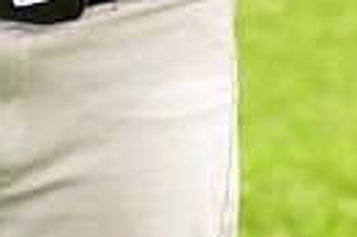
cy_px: -545
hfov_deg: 3.7
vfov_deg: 2.4
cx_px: 124
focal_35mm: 555
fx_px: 5497
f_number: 5
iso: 100
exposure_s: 1/250
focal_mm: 125
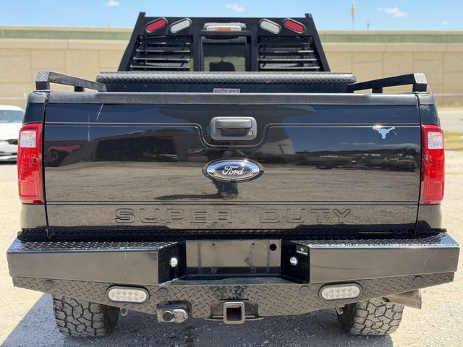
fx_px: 642
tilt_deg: -7.9
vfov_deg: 30.3
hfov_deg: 39.7
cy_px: 174
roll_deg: +0.4
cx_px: 232
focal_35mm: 48
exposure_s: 1/1116
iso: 100
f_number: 1.78
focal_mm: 6.76
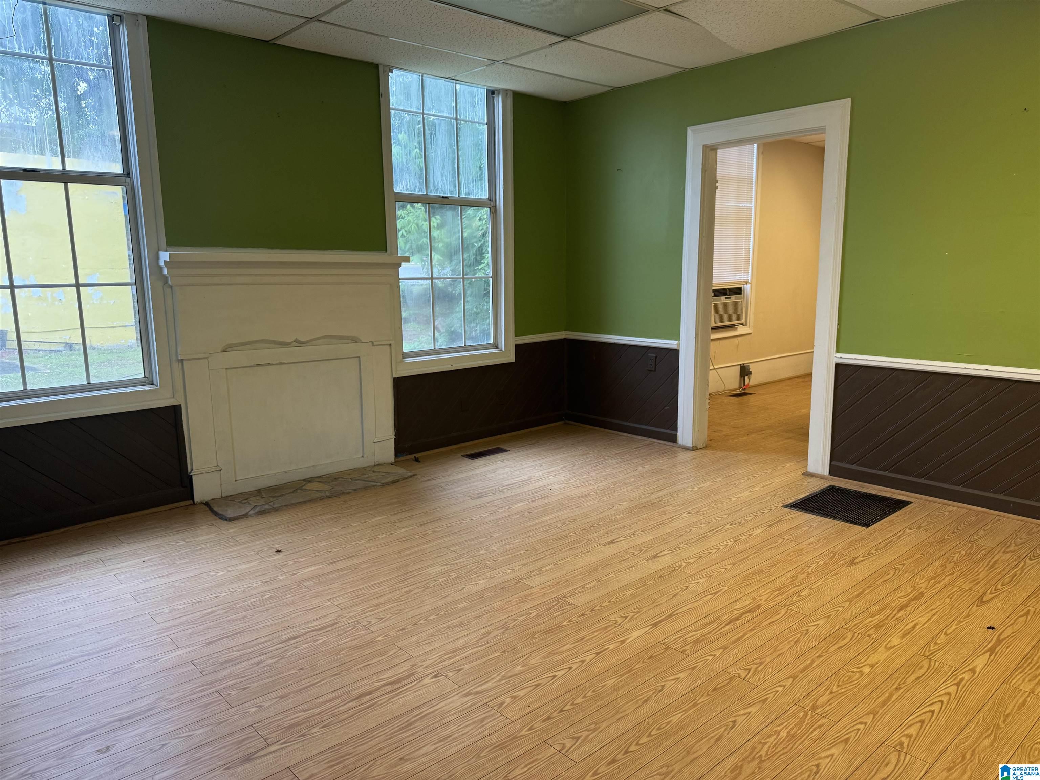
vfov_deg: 56.8
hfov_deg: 71.6
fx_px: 721
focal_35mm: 24
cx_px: 520
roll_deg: +0.8
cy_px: 390
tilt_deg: -10.3
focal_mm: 6.76
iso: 160
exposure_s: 1/60
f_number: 1.78
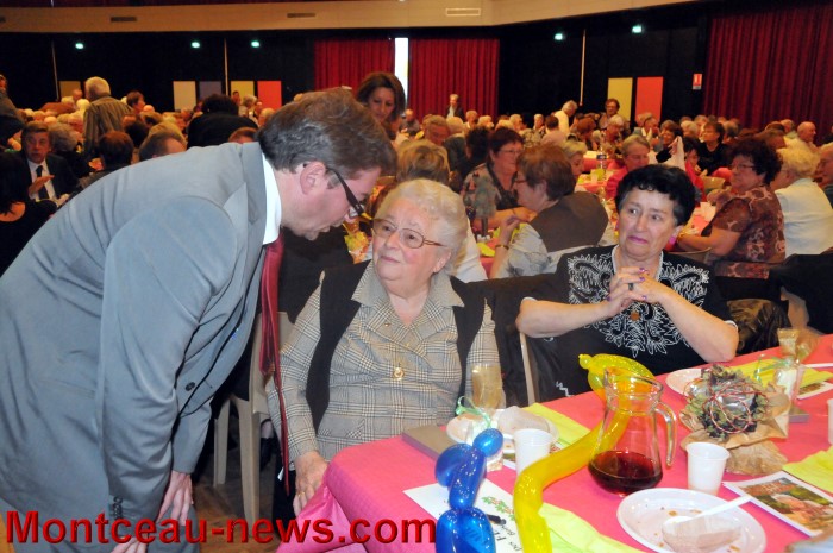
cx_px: 416
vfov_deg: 39.9
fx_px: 763
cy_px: 276
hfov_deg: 57.3
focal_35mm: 33
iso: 3200
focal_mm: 22
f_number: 7.1
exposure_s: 1/60
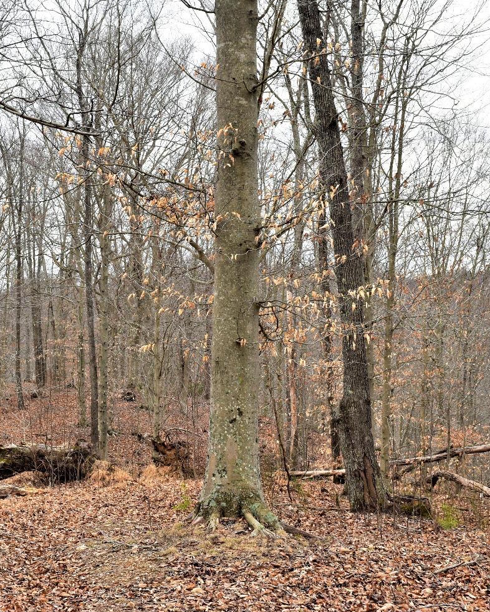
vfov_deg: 34.9
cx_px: 173
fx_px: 974
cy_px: 309
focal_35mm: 54
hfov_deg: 28.1
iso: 400
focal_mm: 25
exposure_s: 1/180
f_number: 9.5
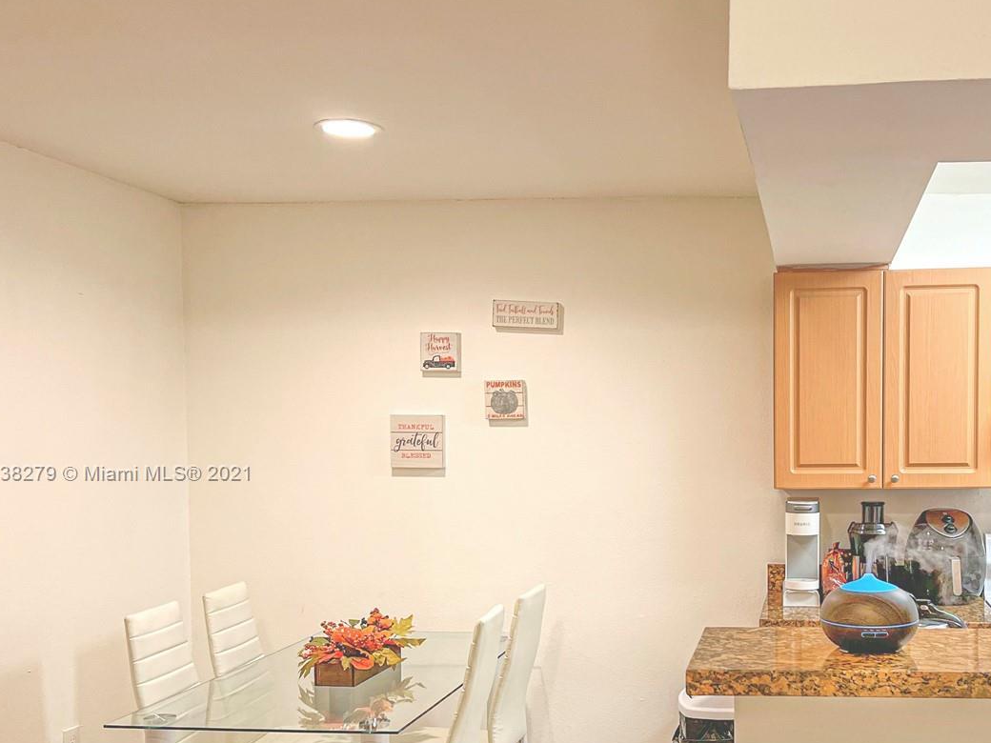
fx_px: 1145
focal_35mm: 40
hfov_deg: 45.6
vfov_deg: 35.7
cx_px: 709
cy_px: 474
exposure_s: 1/120
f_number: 1.5
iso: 125
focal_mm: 5.7
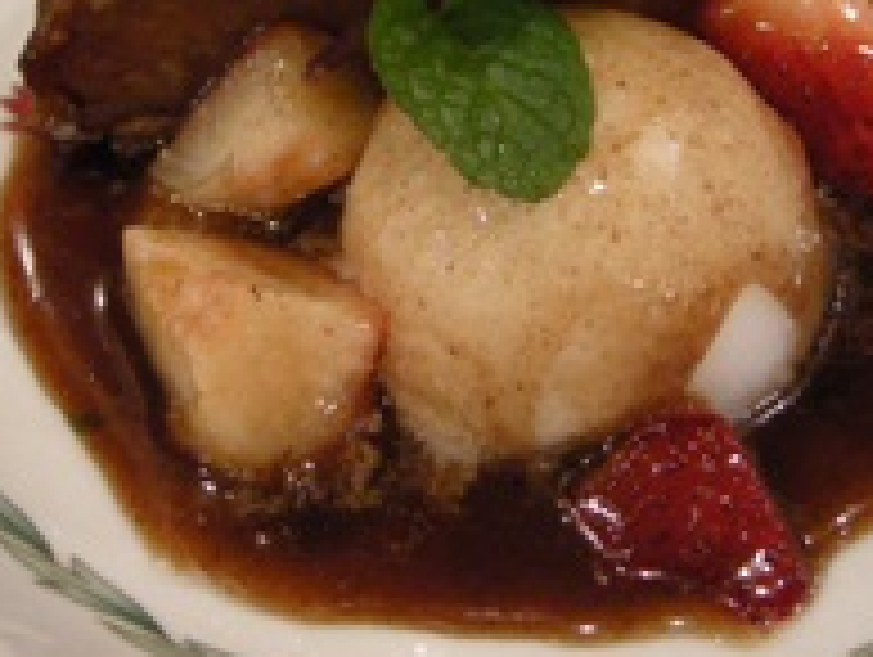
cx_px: 500
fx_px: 1818
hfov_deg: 27.0
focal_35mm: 72
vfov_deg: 20.2
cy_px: 94
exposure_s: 1/12
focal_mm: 7.5
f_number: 2.7
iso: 400
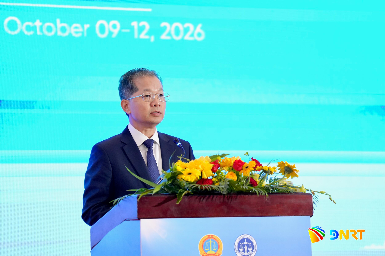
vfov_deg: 6.9
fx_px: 2137
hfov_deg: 10.3
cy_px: 128
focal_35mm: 200
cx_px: 192
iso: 3200
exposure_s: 1/800
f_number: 2.8
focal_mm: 200
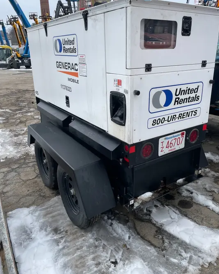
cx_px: 113
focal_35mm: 28
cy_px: 125
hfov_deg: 51.6
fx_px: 227
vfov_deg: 62.1
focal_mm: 4.2
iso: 32
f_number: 1.6
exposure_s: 1/458
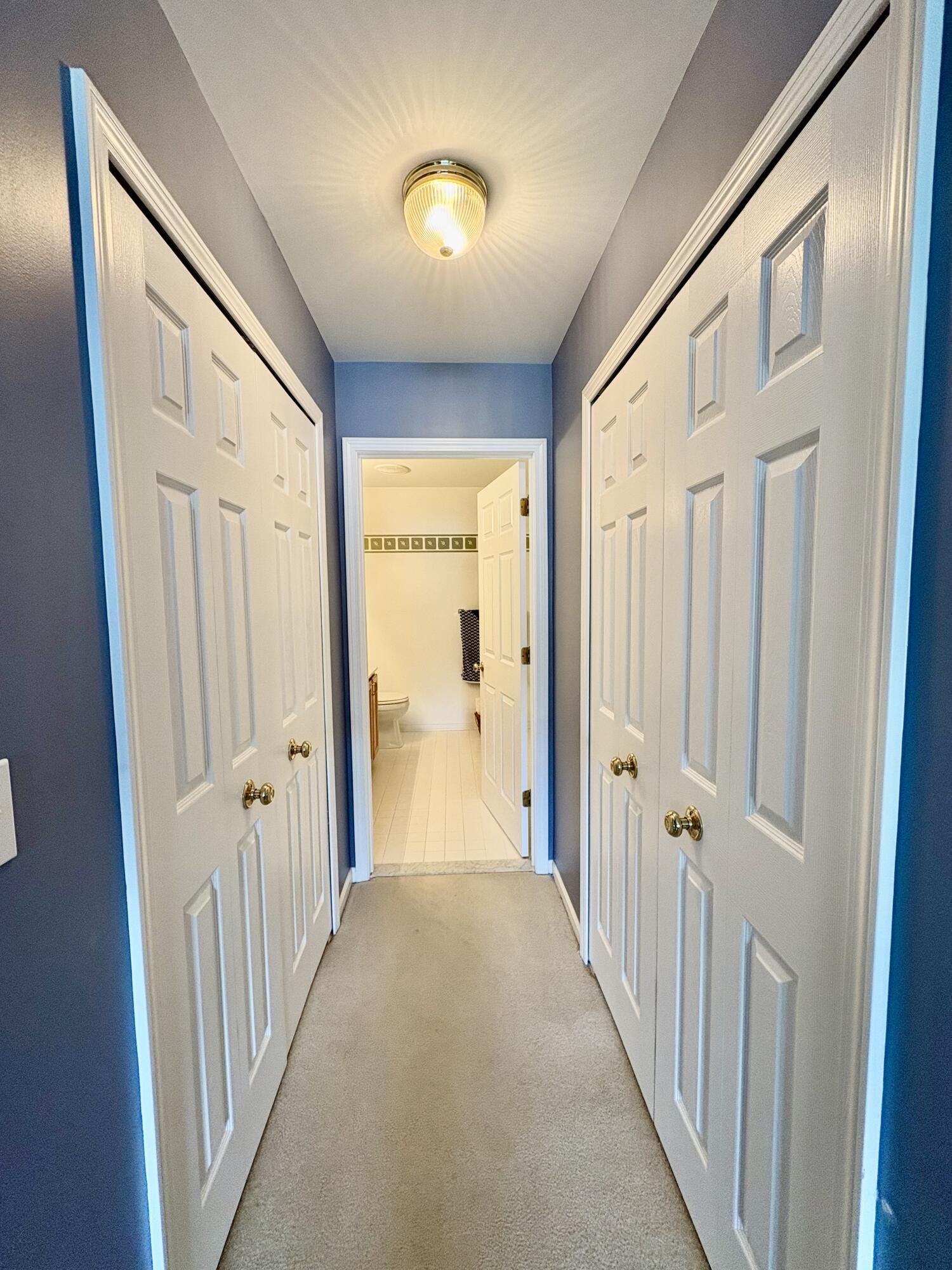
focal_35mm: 14
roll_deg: +0.5
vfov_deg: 102.1
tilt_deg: -4.0
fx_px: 513
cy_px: 635
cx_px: 476
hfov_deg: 85.7
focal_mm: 2.22
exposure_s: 1/60
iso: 160
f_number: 2.2
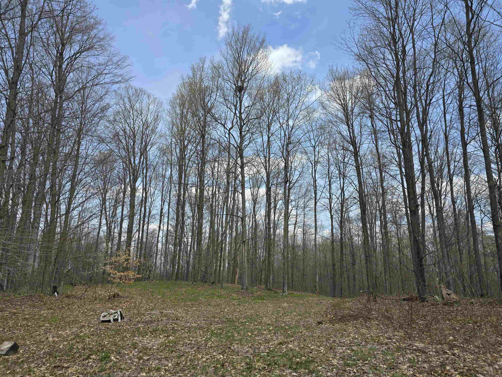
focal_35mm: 23
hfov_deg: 73.9
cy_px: 188
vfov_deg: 58.9
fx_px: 334
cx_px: 251
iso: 12
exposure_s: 1/474
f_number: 1.7
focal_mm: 6.3
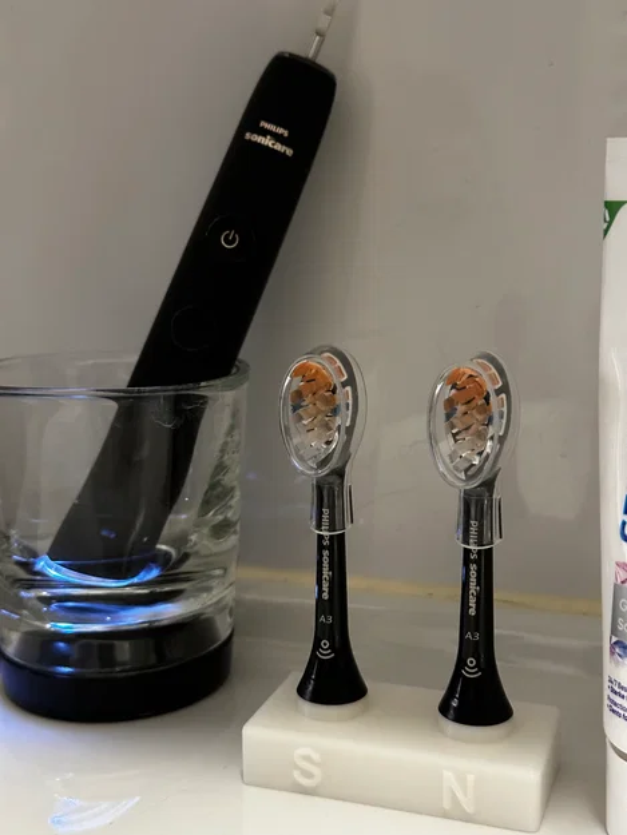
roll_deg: +0.0
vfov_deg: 39.6
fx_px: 1159
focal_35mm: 48
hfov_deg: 30.3
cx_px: 314
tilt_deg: -10.3
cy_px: 418
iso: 640
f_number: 1.78
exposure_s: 1/30
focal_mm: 6.86
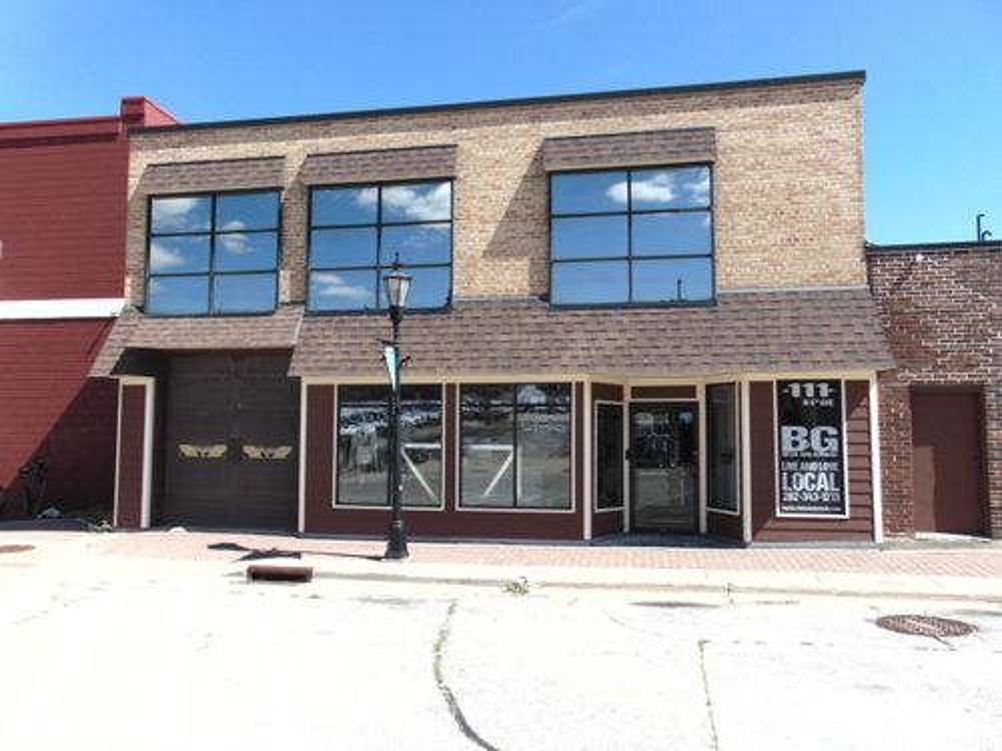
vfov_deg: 54.9
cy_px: 376
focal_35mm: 25
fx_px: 724
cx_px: 501
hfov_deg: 69.4
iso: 80
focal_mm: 4.5
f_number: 7.7
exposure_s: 1/200
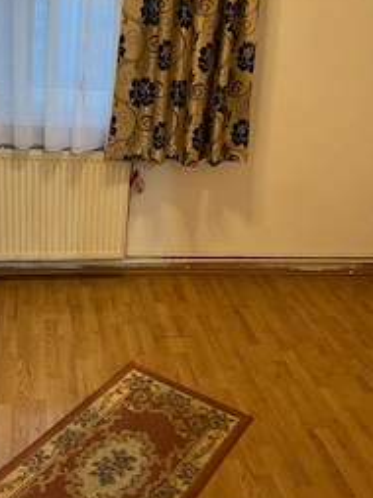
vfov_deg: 45.7
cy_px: 222
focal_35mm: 41
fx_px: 590
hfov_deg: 34.9
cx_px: 141
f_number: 1.5
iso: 160
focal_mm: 5.7
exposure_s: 1/50
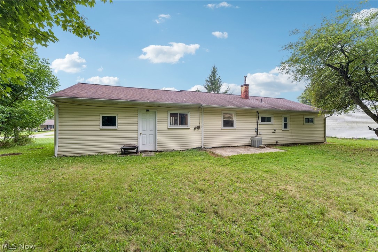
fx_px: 147
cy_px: 126
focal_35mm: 14
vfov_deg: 81.2
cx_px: 189
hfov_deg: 104.3
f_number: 8
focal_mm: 14
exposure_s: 1/25
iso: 200
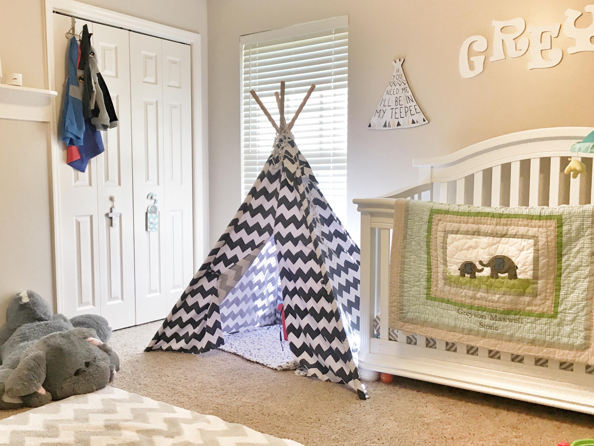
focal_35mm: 36
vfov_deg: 39.6
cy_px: 244
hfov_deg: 50.9
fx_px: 618
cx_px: 226
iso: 25
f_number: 2.2
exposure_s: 1/30
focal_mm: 4.15
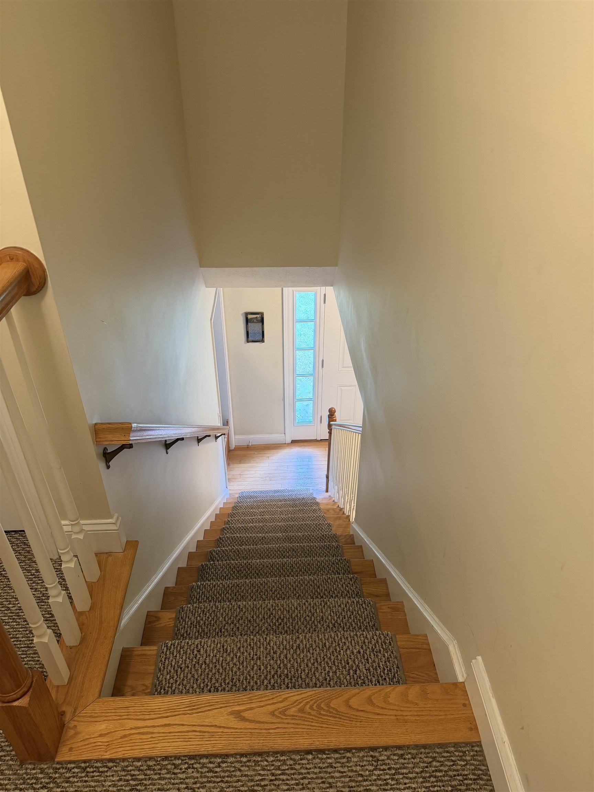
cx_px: 297
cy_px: 396
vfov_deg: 71.6
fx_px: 549
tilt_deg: -32.7
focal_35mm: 24
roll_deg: +0.9
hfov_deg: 56.8
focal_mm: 6.76
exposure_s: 1/60
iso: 250
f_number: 1.78
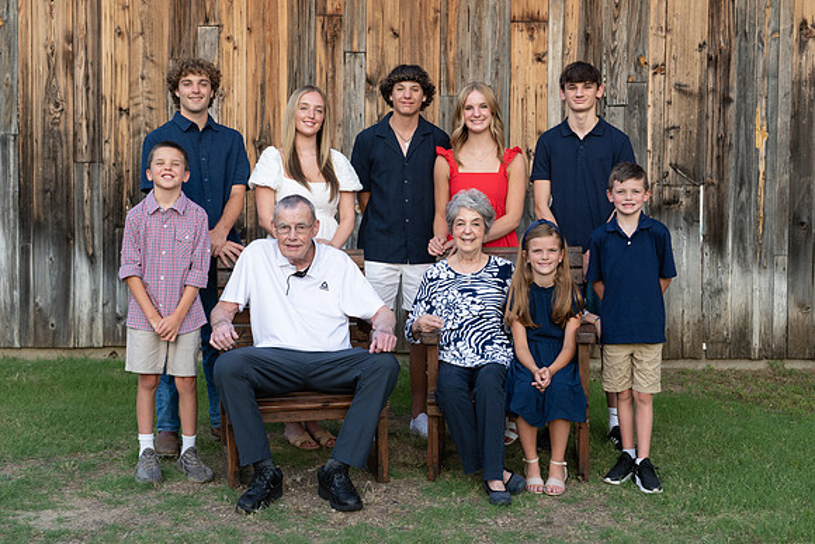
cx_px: 412
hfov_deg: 36.6
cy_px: 268
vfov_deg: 24.9
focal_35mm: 54
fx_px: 1232
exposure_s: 1/500
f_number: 2.8
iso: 200
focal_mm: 50
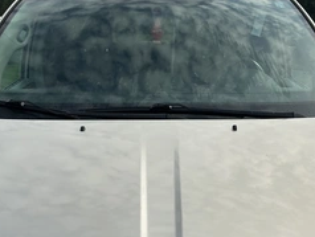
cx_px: 171
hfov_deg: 40.4
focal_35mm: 47
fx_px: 428
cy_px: 175
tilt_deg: -19.5
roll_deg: -1.8
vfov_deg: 30.5
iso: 25
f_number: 1.8
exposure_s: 1/2227
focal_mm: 3
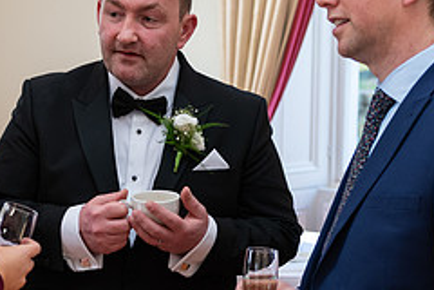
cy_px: 162
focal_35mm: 92
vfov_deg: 14.9
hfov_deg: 22.0
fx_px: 1109
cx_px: 139
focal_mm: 38
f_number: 3.5
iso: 400
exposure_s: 1/160
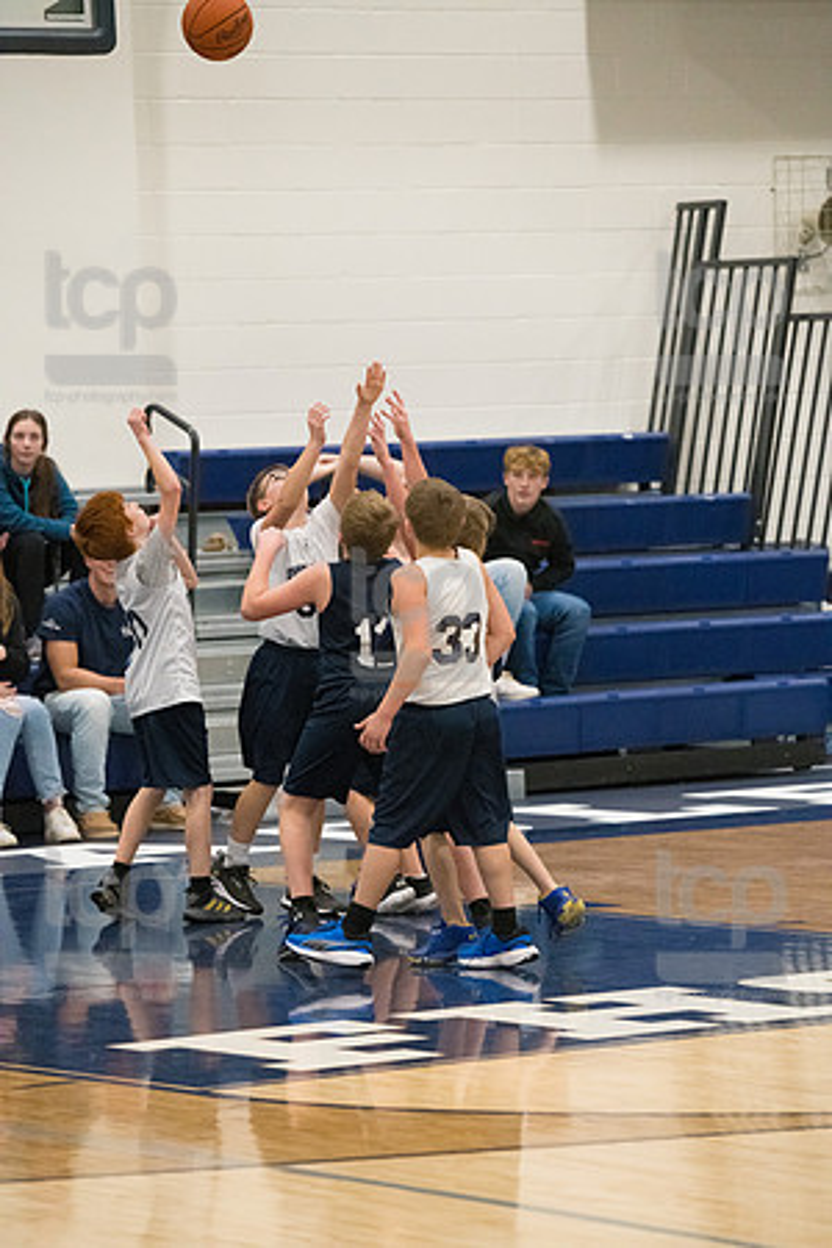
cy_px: 624
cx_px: 416
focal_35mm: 180
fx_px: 6240
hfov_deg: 7.6
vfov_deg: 11.4
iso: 8000
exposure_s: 1/1600
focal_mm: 180
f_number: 4.5
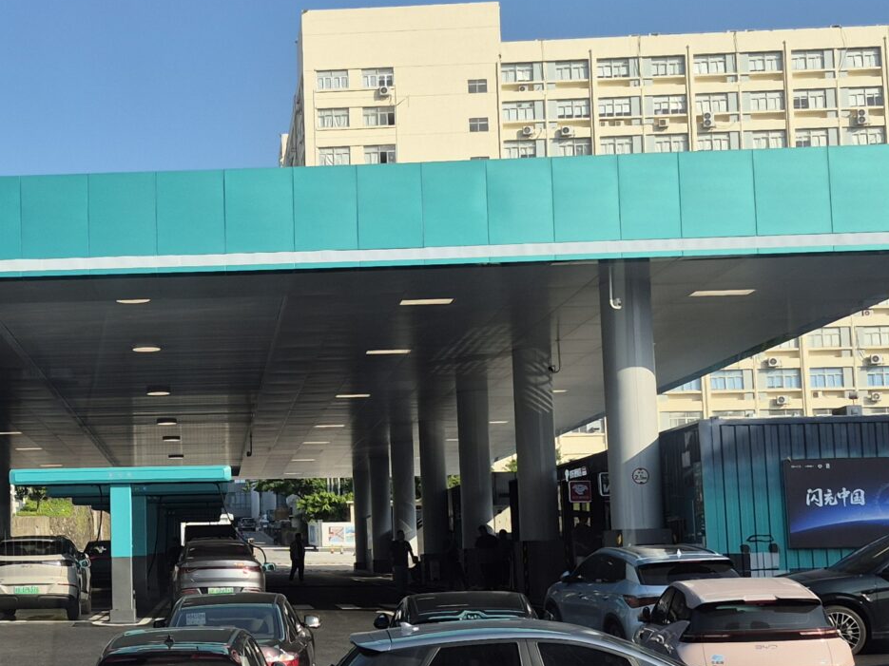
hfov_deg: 29.7
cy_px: 396
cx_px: 122
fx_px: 1618
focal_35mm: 63
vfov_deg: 23.2
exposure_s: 1/1328
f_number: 1.8
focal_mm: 5.4
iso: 25
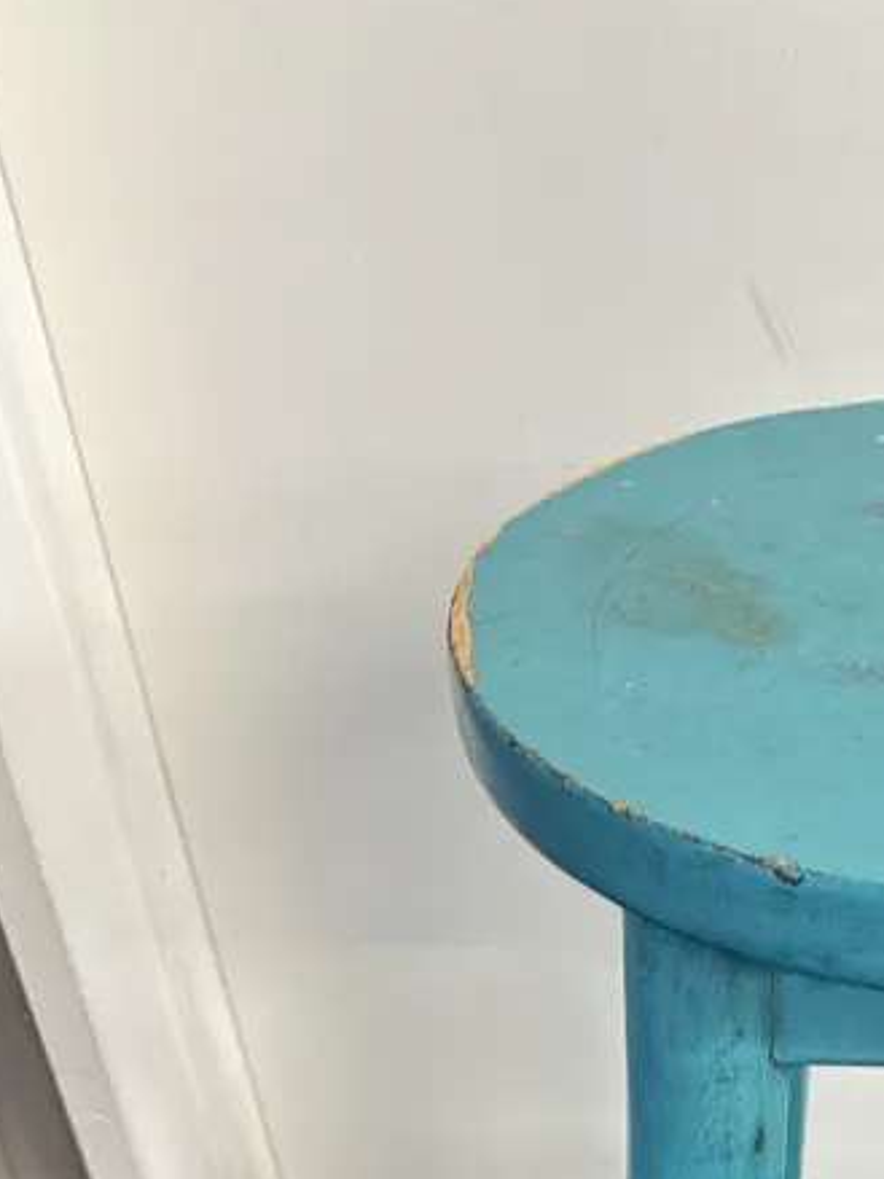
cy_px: 1230
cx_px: 970
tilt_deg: -41.7
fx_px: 1908
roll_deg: -1.1
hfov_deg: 24.4
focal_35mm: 56
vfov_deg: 31.3
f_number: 1.78
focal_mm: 6.86
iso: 200
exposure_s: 1/50
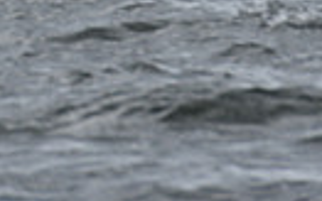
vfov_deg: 1.4
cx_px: -60
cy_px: -468
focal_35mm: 905
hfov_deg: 2.3
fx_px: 7945
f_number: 11
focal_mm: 200
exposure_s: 1/800
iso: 250
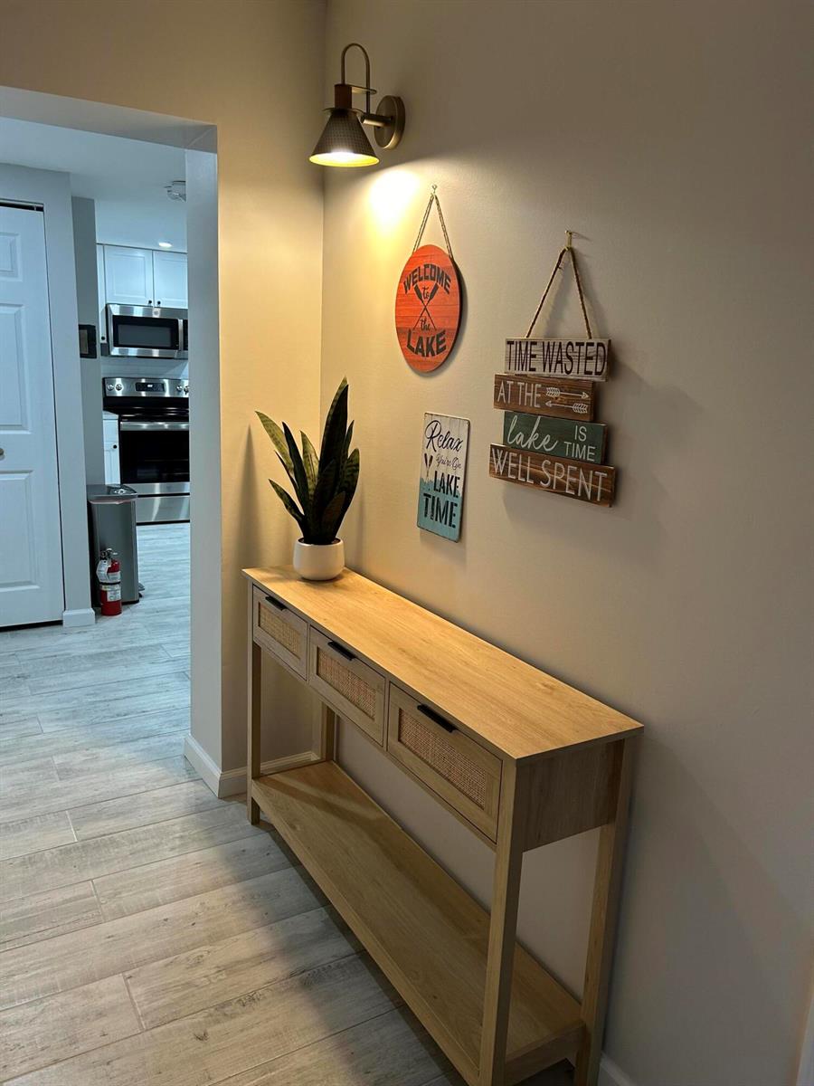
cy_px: 543
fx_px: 815
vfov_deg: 67.3
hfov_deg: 53.1
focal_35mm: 26
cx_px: 407
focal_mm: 5.7
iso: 80
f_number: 1.5
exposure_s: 1/60
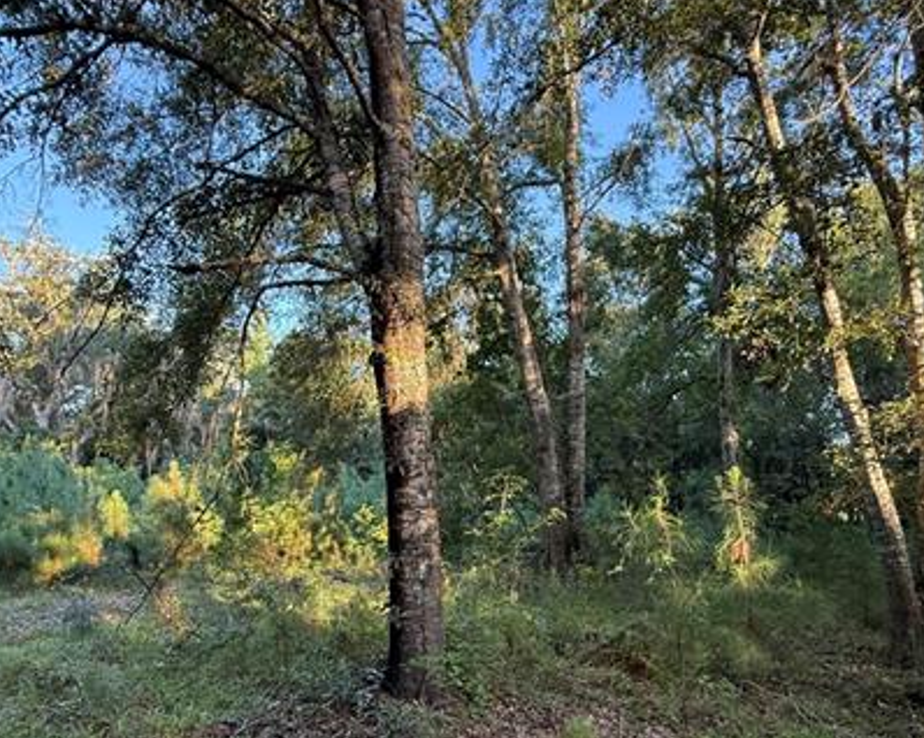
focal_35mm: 22
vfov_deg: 62.3
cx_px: 425
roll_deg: -1.3
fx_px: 601
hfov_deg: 74.9
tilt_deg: +7.0
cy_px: 457
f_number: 2.2
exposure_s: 1/99
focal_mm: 2.22
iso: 125
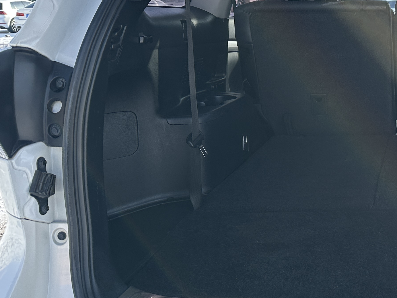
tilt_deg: -7.4
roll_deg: +1.4
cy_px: 81
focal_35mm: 54
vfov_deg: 26.7
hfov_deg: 31.6
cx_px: 434
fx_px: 619
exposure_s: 1/1144
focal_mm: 6.86
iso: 80
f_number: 1.78
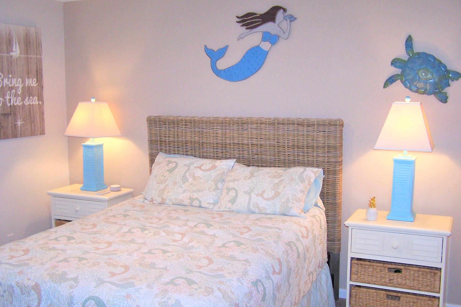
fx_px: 512
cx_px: 232
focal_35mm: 40
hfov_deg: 48.5
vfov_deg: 33.4
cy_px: 161
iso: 140
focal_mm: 6.3
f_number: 2.8
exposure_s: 1/60
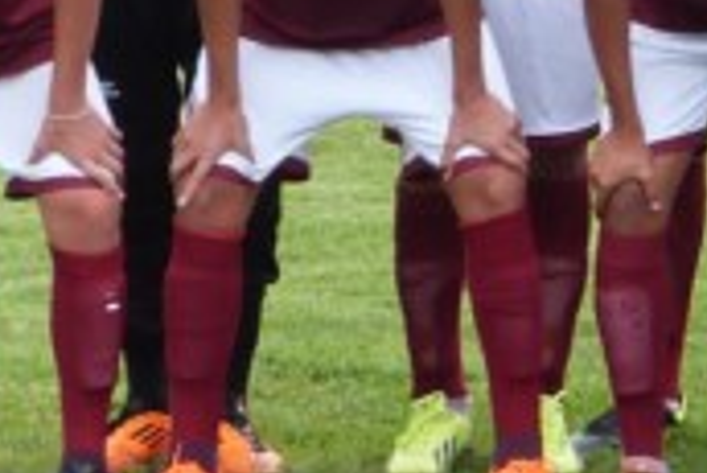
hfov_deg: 7.4
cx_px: 1443
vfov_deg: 5.1
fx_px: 5228
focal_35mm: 266
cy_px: -181
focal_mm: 7.6
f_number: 4
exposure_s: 1/125
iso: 100
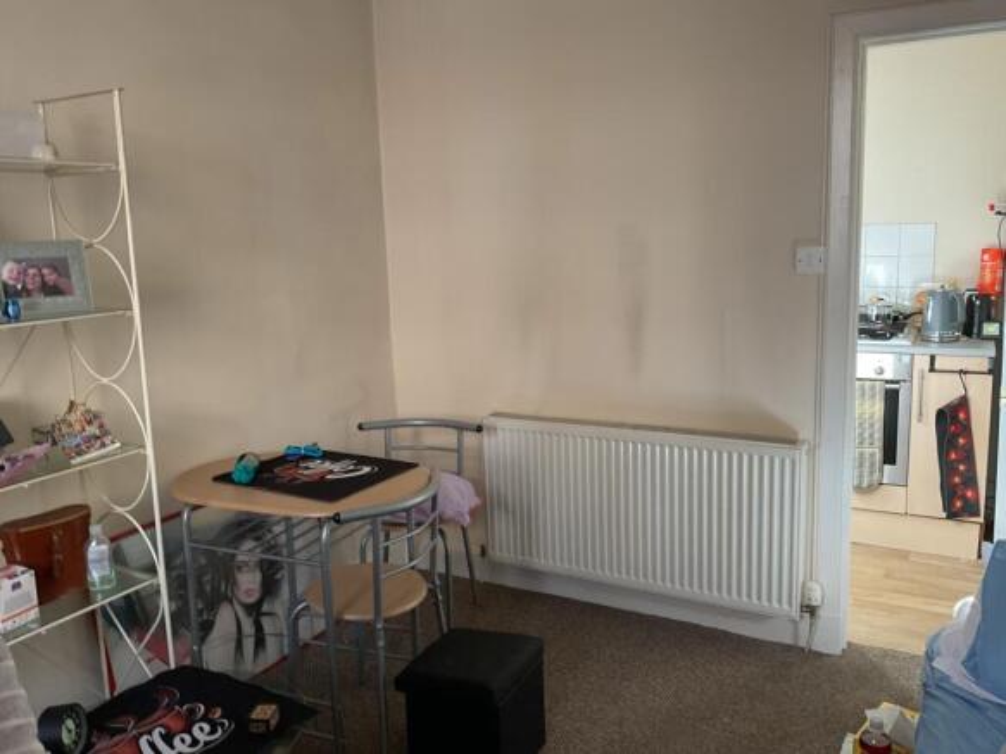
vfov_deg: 48.2
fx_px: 843
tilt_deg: -11.6
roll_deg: +1.4
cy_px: 377
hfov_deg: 61.7
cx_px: 503
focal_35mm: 29
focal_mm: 3
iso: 80
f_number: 1.8
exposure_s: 1/50
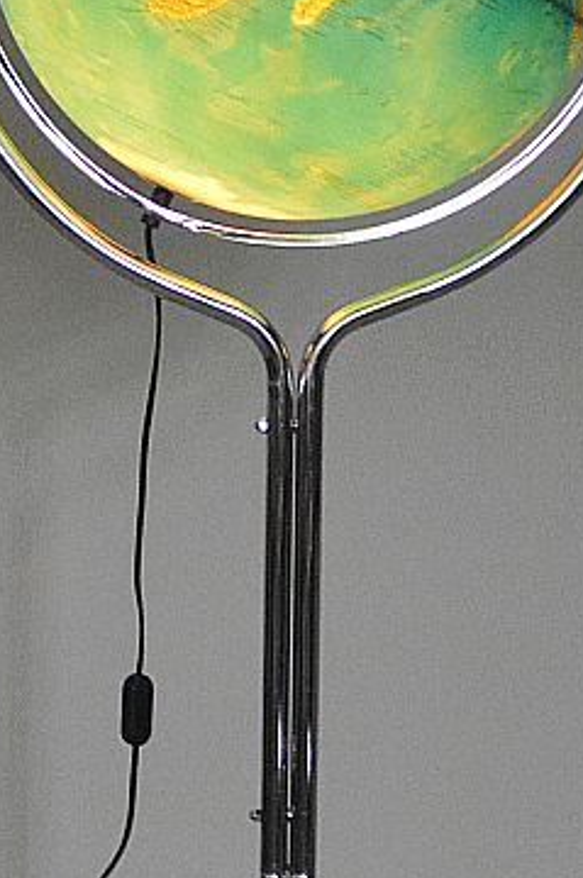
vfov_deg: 14.9
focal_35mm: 138
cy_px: 400
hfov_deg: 9.9
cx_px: 334
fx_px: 3362
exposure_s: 1/60
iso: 3200
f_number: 3.5
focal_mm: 22
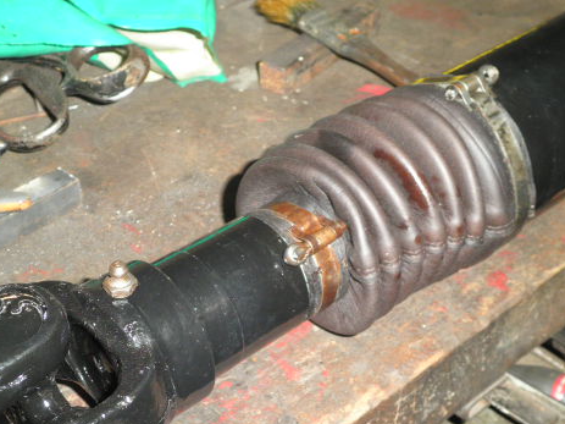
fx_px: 1061
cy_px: 274
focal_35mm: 65
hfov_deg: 29.8
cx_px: 297
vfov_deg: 22.5
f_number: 3.4
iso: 160
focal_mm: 8.3
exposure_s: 1/60
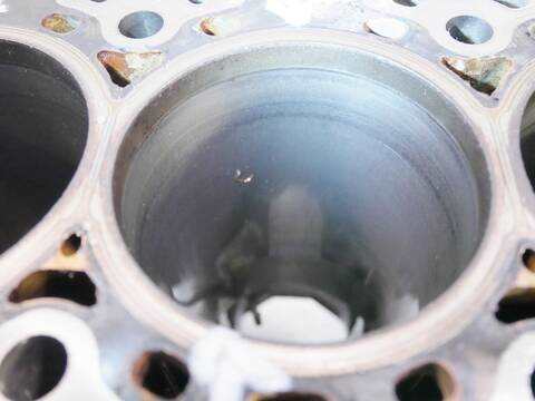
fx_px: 495
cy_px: 200
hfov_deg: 56.8
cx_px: 268
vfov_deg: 44.2
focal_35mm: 32
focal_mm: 16
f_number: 4
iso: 1600
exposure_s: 1/60
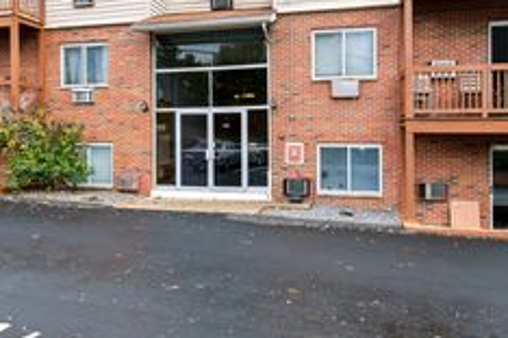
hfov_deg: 58.7
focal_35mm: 32
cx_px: 239
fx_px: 452
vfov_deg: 40.8
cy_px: 128
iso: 200
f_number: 5.6
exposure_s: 1/160
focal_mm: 15
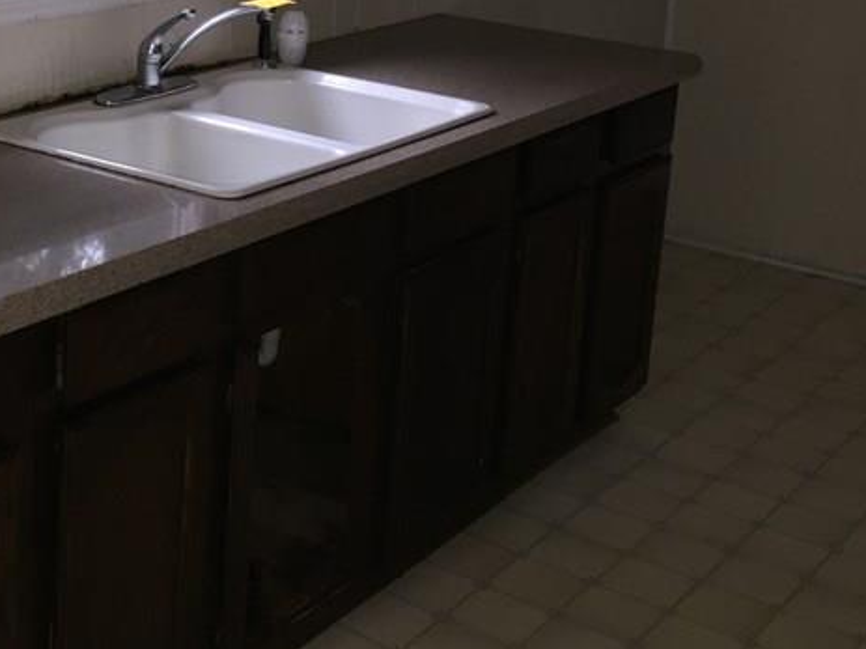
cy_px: 101
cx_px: 187
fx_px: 1601
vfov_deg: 22.5
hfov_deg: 29.6
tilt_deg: -14.1
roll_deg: -2.7
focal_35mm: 64
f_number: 2.2
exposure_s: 1/16
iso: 64
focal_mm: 4.15
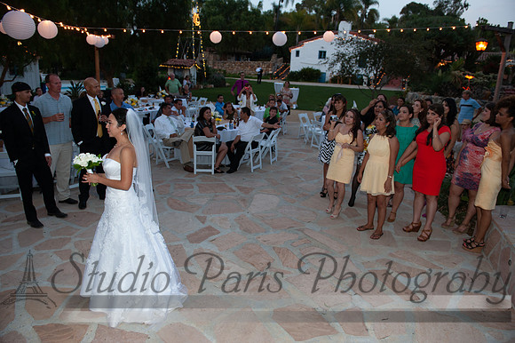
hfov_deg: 73.8
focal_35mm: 24
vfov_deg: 53.1
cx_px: 258
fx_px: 343
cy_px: 172
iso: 800
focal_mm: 24
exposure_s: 1/125
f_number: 4
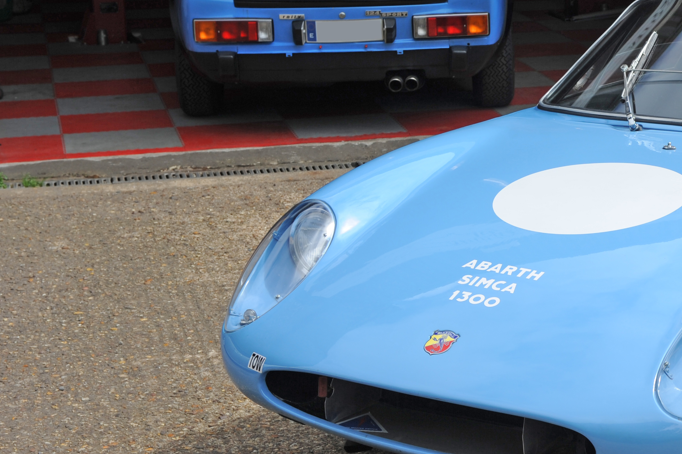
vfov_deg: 13.5
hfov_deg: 19.7
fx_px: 1912
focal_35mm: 101
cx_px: 672
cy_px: 181
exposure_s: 1/320
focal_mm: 50
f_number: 10
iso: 200
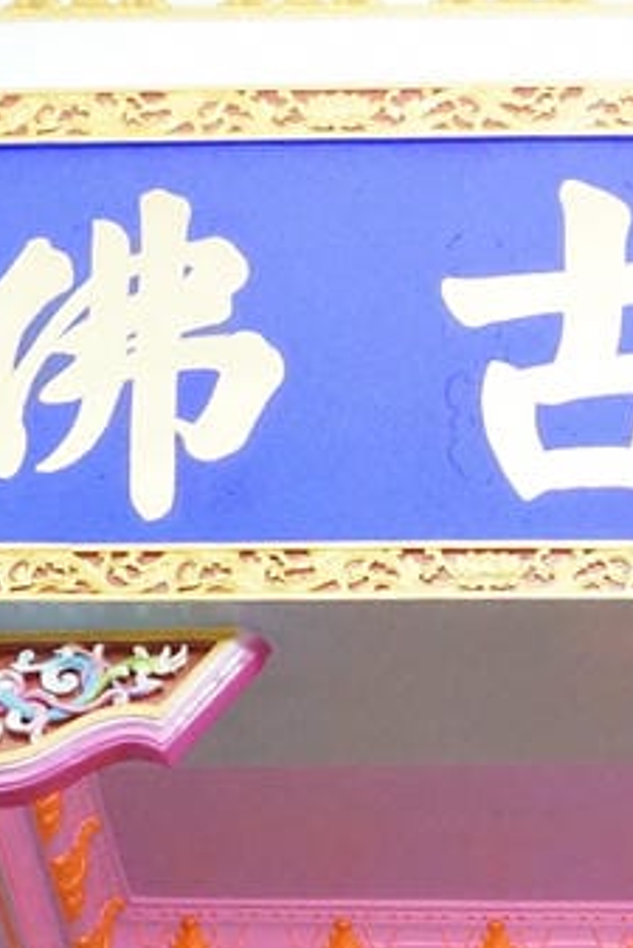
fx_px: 4927
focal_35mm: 187
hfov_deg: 7.3
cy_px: 2419
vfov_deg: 9.5
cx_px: 779
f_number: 2.8
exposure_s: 1/80
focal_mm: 35
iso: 2000
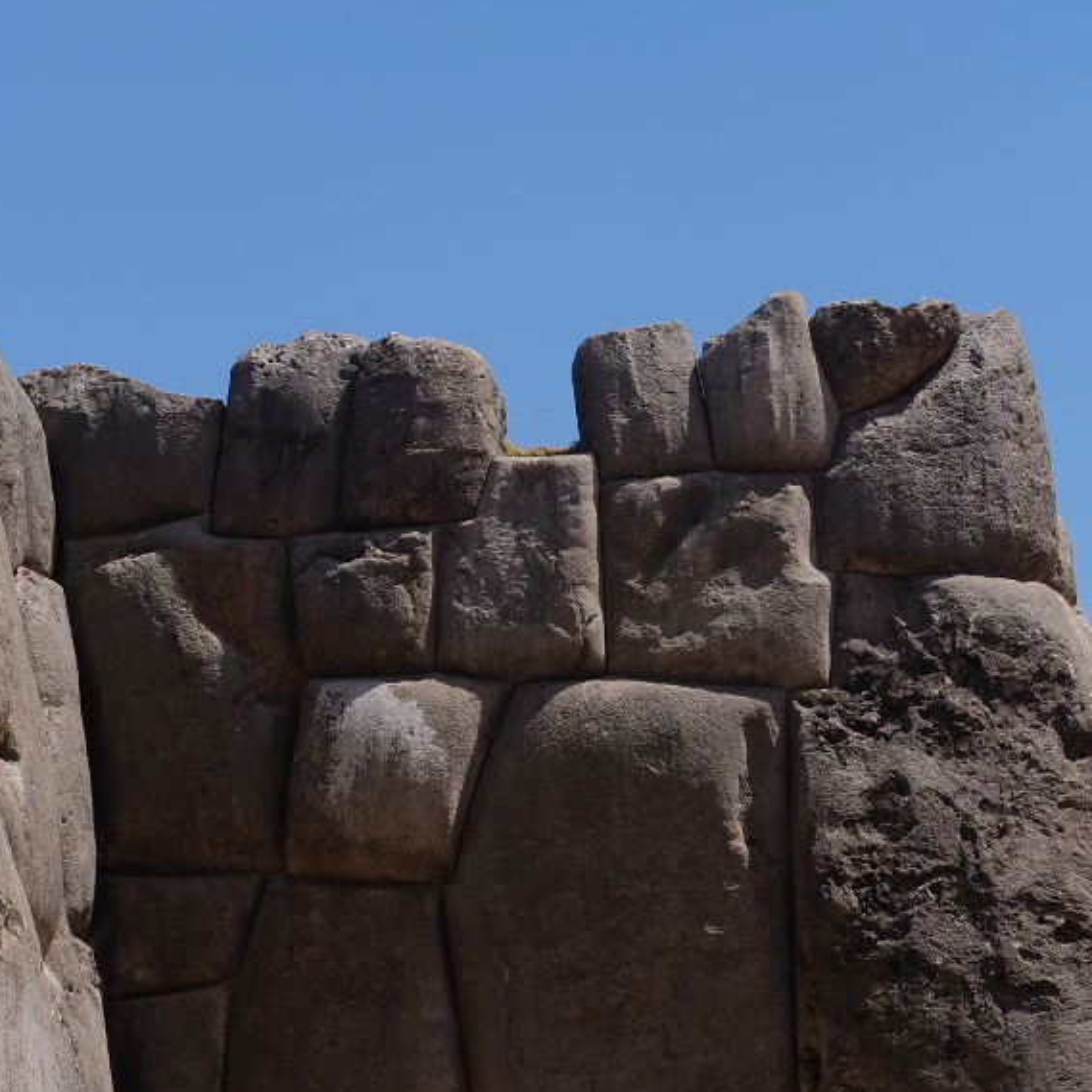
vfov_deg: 15.3
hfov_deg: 15.2
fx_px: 4069
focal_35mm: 114
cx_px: 340
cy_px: 424
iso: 200
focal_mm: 28.9
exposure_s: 1/320
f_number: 8
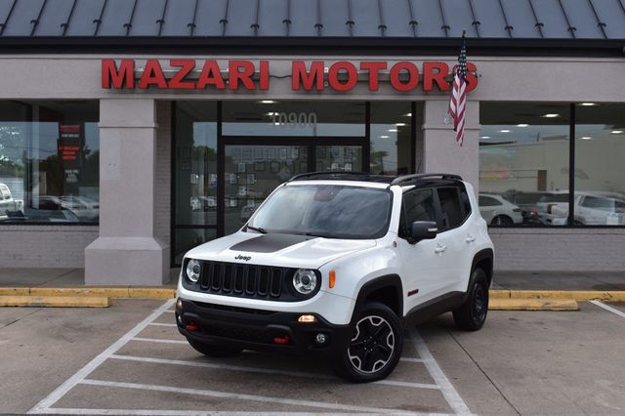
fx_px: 807
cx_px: 312
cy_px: 208
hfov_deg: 42.3
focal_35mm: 46
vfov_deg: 28.9
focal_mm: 31
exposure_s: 1/250
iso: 400
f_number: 10
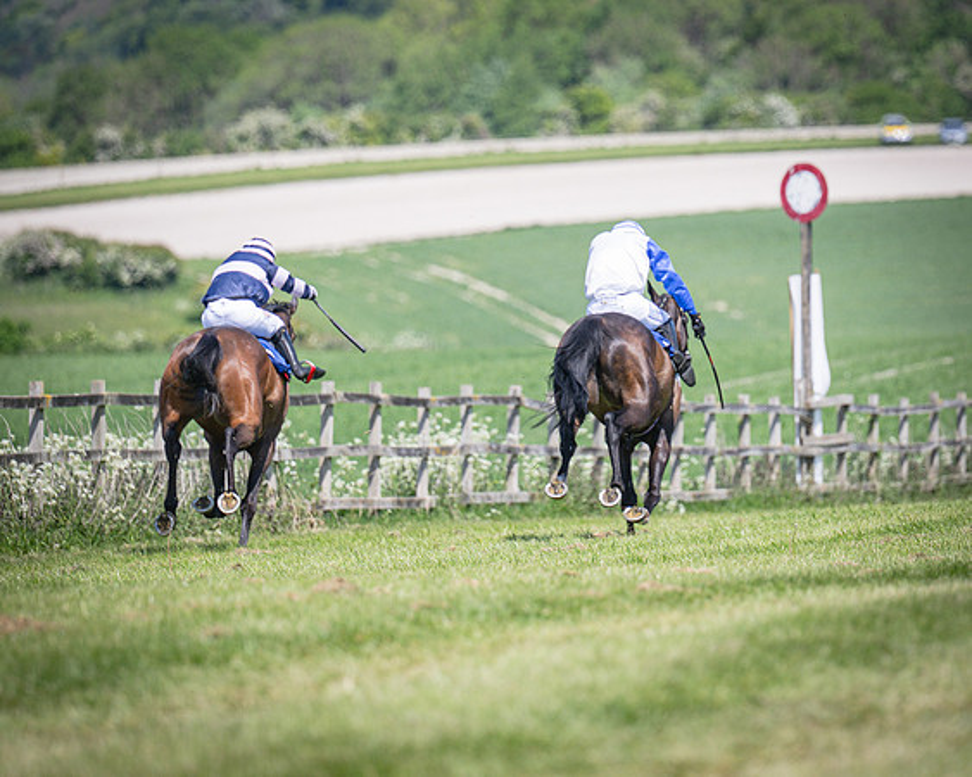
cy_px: 372
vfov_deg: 4.6
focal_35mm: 338
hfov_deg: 5.7
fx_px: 9734
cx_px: 579
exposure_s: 1/3200
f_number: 2.8
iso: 200
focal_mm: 175
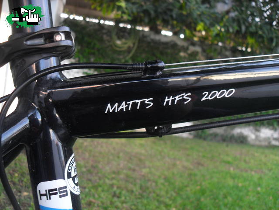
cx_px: 140
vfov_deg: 40.7
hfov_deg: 52.6
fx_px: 282
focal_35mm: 35
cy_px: 105
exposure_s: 1/45
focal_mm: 6.2
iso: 100
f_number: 2.8
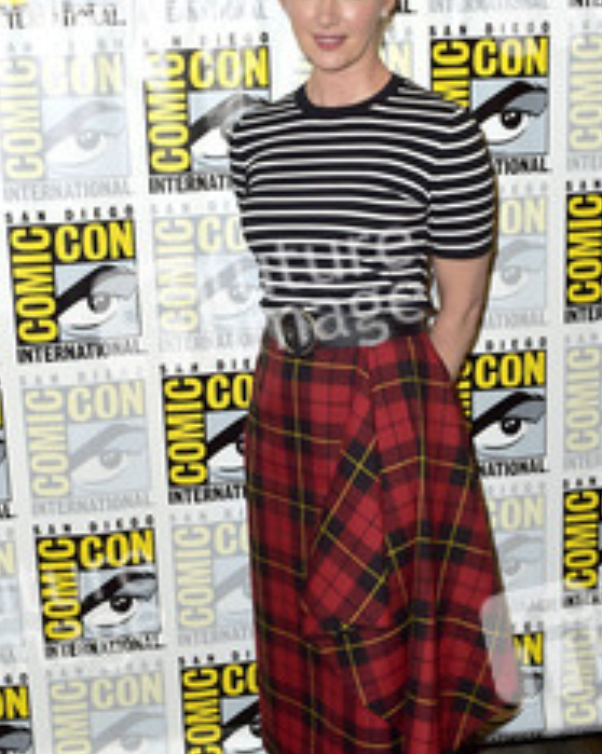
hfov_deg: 30.2
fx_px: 1115
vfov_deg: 37.2
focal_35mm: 50
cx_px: 354
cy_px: 466
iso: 200
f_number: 6.3
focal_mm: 31
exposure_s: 1/250
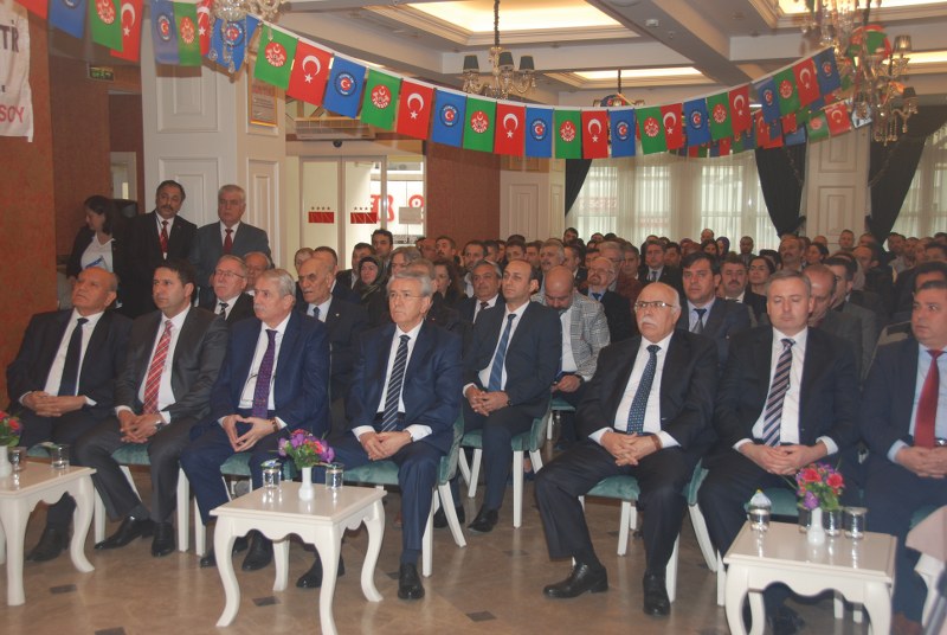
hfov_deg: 44.9
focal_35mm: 44
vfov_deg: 30.9
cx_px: 474
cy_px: 318
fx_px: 1146
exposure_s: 1/60
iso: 200
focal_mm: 29
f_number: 4.2
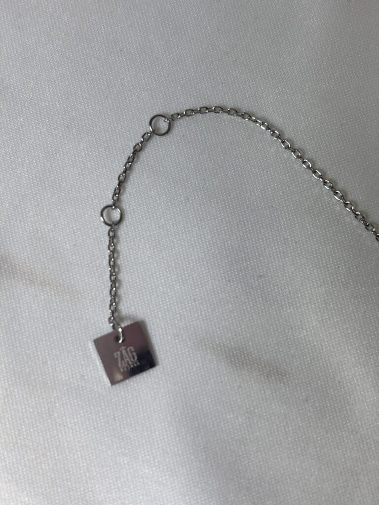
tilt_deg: -77.7
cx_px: 190
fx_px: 759
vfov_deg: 36.8
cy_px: 252
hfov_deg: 28.0
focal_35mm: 52
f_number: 1.6
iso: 32
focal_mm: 5.96
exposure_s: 1/294
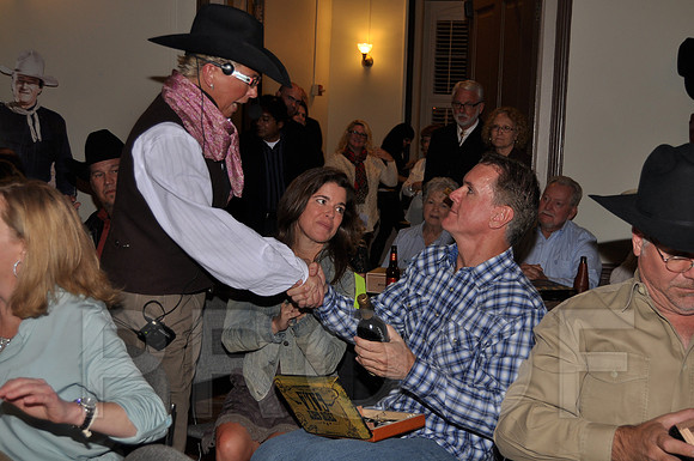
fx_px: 809
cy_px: 230
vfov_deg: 31.8
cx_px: 347
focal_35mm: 42
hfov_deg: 46.5
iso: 250
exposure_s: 1/60
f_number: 4.2
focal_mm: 28
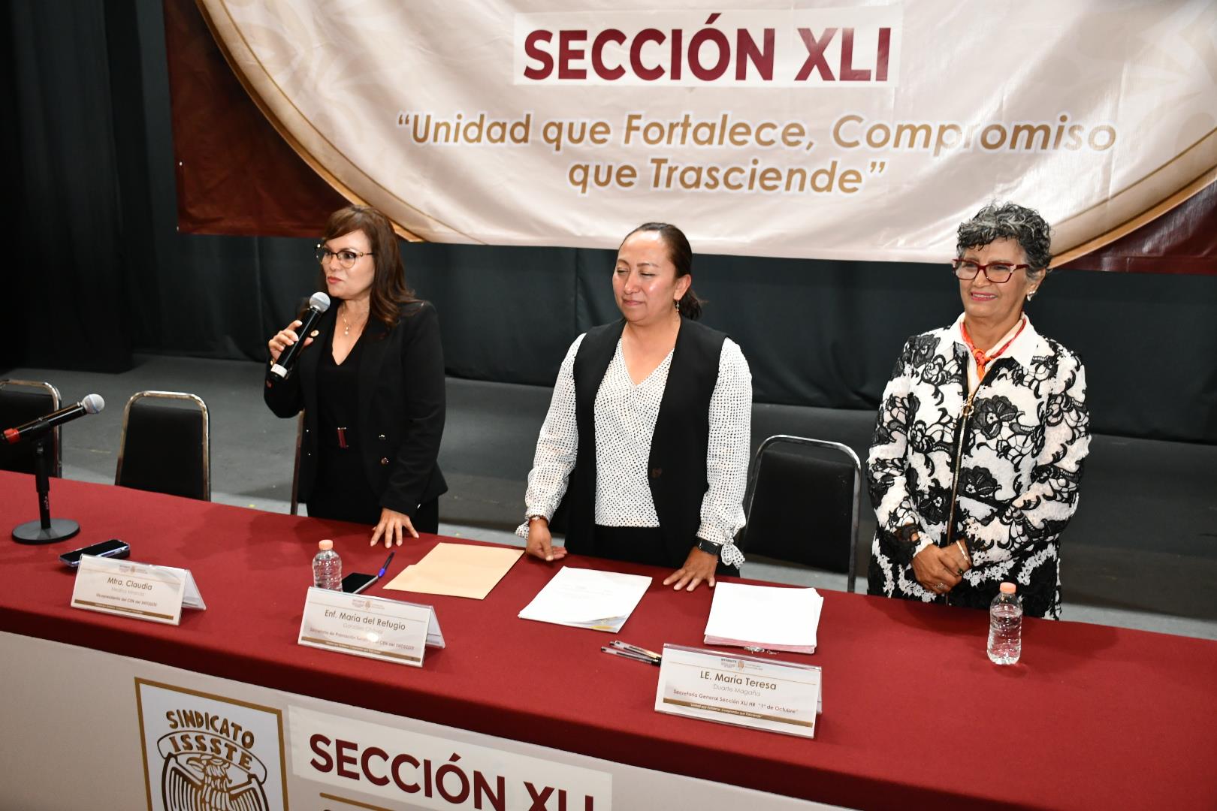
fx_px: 1014
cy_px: 406
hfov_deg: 61.9
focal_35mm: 30
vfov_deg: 43.6
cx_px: 608
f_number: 4
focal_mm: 20
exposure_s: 1/60
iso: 1600
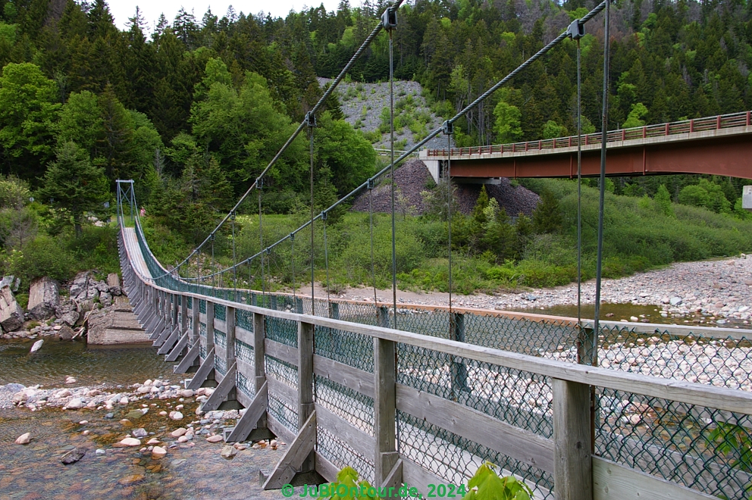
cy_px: 245
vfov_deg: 40.5
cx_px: 374
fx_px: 679
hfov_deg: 58.0
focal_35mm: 33
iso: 200
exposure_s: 1/180
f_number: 6.7
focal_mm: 21
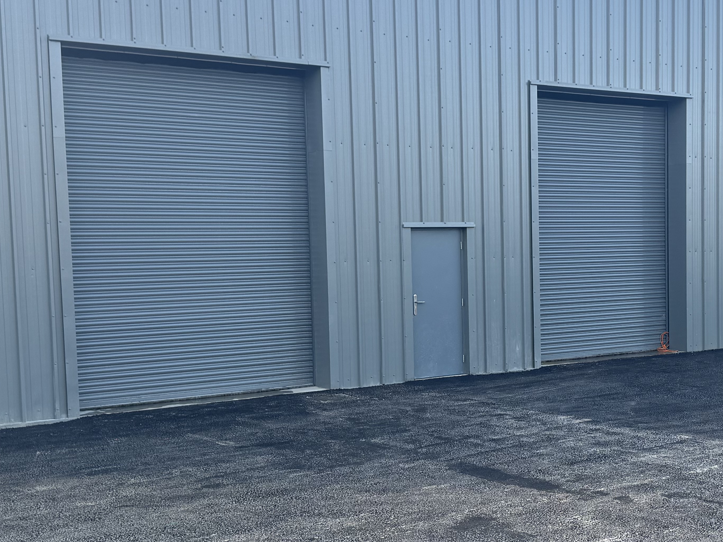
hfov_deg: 37.9
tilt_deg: -3.8
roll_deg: +1.7
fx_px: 1044
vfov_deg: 29.0
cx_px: 467
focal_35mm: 50
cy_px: 318
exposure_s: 1/671
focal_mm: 6.76
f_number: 1.78
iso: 80
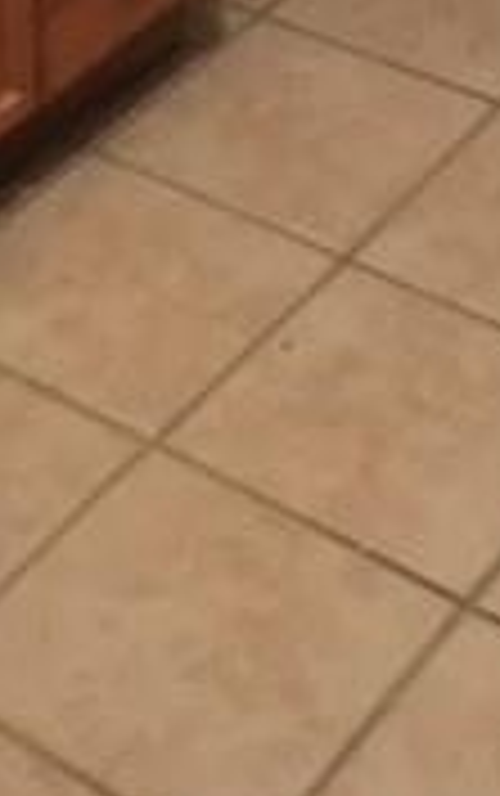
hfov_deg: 11.8
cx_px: 135
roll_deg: -0.6
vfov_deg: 16.5
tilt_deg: -21.0
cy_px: -508
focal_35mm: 111
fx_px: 2414
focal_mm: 4.15
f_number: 2.2
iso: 200
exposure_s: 1/20
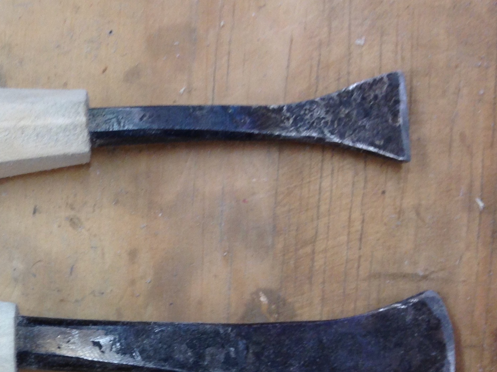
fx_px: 1105
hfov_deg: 23.7
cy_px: 366
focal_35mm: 77
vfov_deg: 18.7
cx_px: -55
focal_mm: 4.12
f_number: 2.4
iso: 50
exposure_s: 1/40
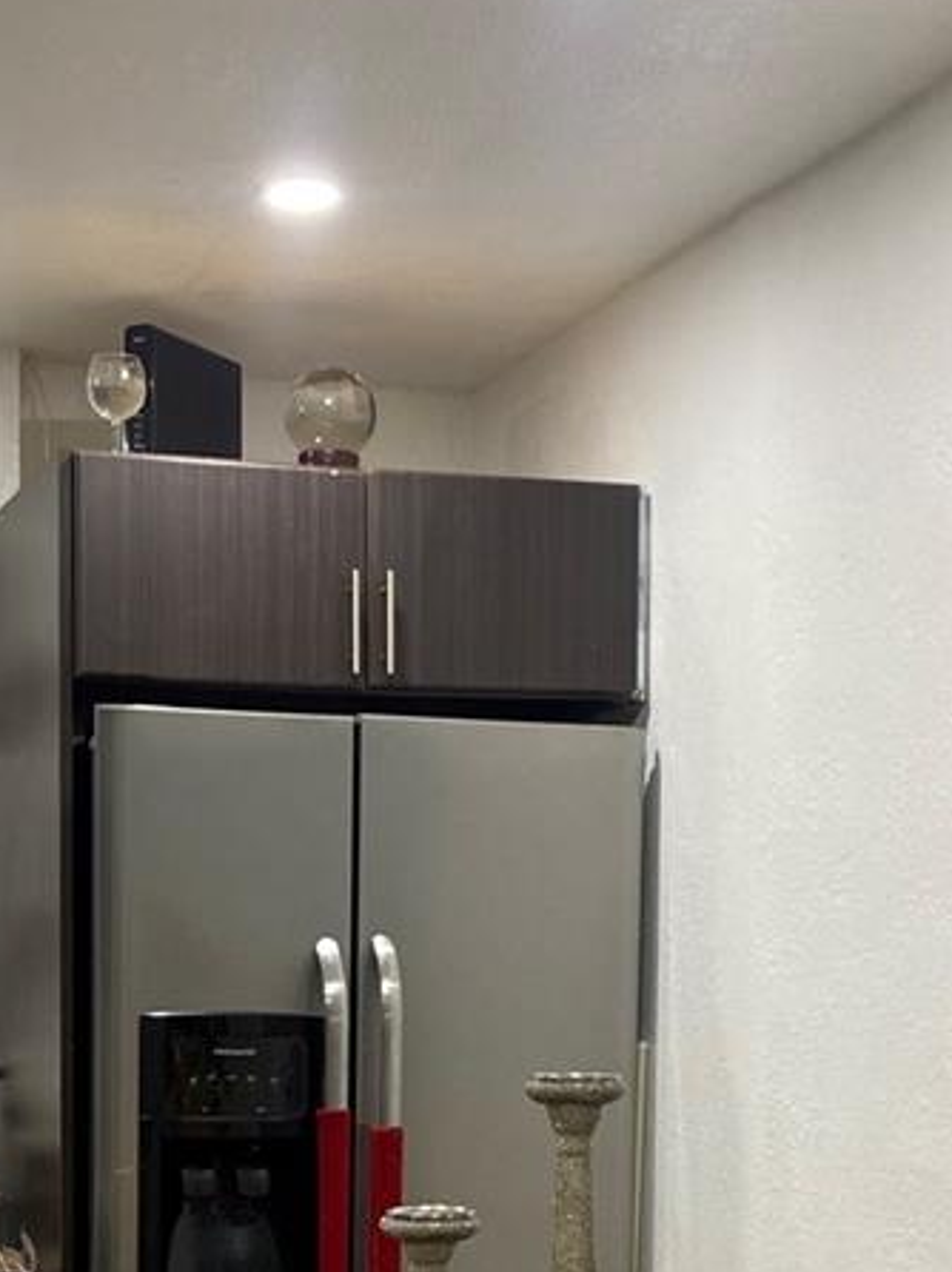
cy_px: 1169
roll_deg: -0.9
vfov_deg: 26.7
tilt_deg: -4.0
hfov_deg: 20.9
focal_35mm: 70
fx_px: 2569
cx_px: 345
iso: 125
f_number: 1.8
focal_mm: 4.25
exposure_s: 1/60
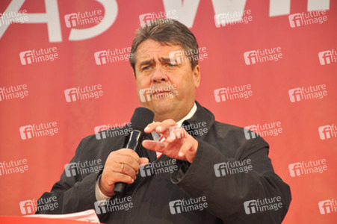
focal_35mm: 188
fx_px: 1754
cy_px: 112
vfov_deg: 7.3
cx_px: 168
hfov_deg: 11.0
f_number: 5.6
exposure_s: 1/250
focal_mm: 125
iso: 560
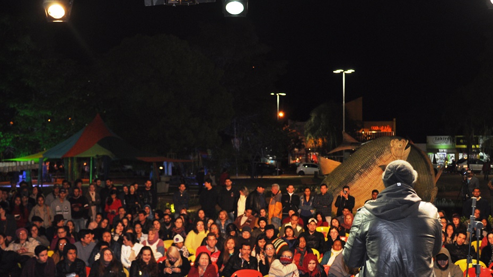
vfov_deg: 21.6
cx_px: 245
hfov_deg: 37.5
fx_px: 726
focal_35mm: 56
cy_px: 154
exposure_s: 1/60
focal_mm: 35
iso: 640
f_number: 5
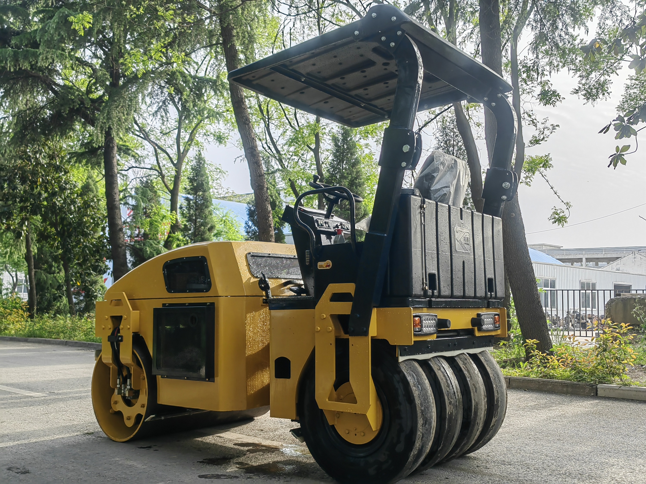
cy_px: 242
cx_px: 323
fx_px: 653
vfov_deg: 40.7
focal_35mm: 35
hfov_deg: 52.6
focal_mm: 5.54
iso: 50
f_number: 1.8
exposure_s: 1/520
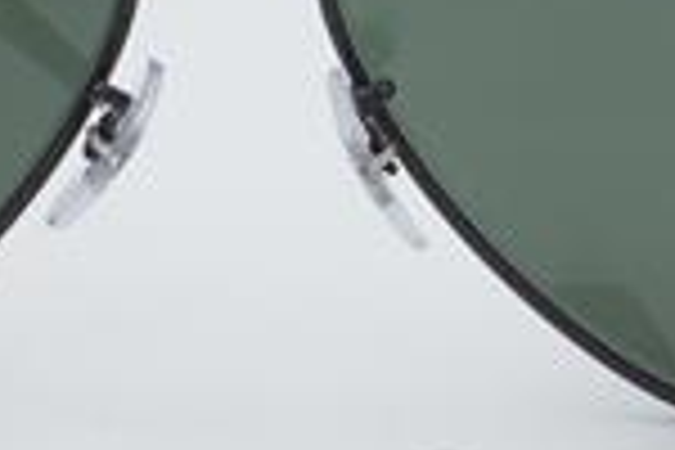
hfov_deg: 10.3
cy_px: 104
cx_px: 230
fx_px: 3750
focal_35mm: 200
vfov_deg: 6.9
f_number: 32
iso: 100
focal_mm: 50
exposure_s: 1/3
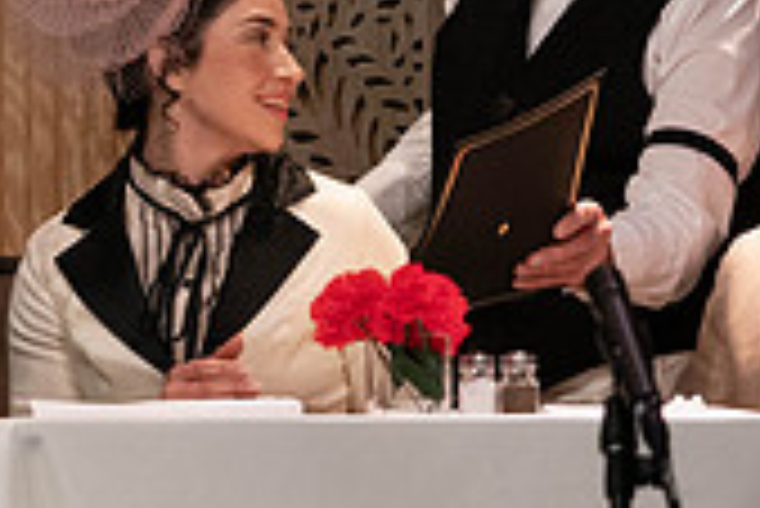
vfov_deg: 5.2
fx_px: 5641
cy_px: 89
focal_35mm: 267
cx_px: 272
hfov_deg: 7.7
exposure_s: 1/400
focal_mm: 75
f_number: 5.6
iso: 4000
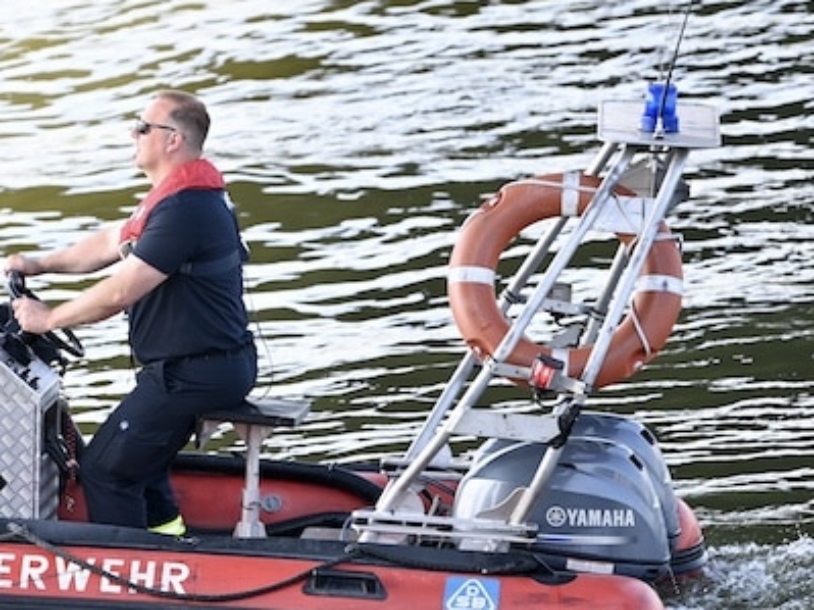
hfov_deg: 4.0
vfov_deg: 3.0
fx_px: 11613
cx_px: -116
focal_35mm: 494
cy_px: 393
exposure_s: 1/200
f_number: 2.8
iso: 100
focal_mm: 200
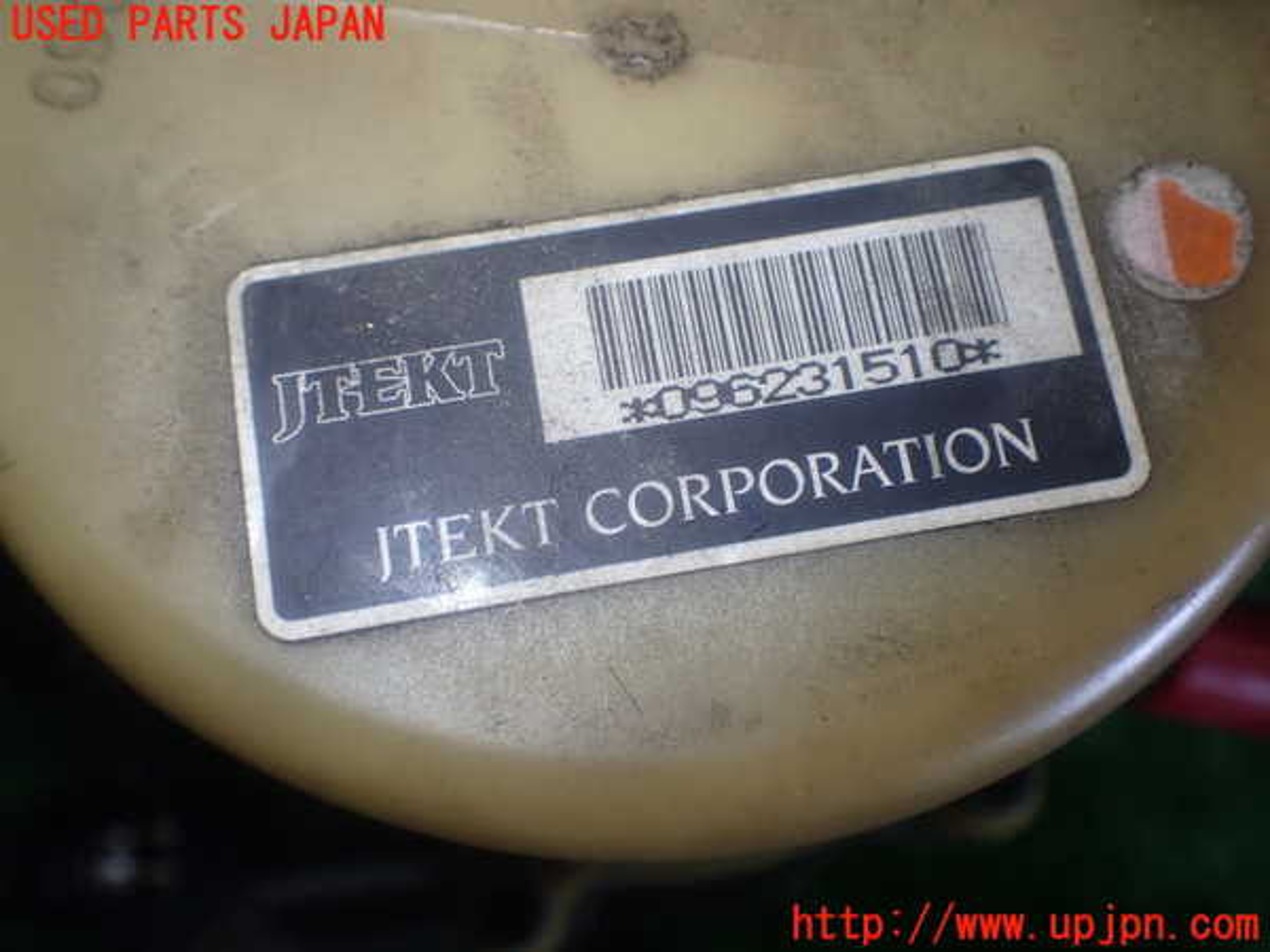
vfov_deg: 39.7
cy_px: 476
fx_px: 1321
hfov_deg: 51.4
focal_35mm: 36
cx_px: 635
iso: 200
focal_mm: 6.37
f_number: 2.5
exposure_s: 1/80
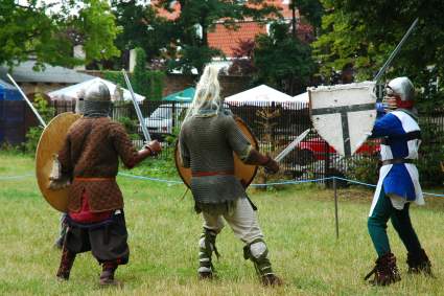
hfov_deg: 19.5
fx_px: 1294
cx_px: 222
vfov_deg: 13.0
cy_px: 148
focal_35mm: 105
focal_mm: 70
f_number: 6.3
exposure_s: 1/160
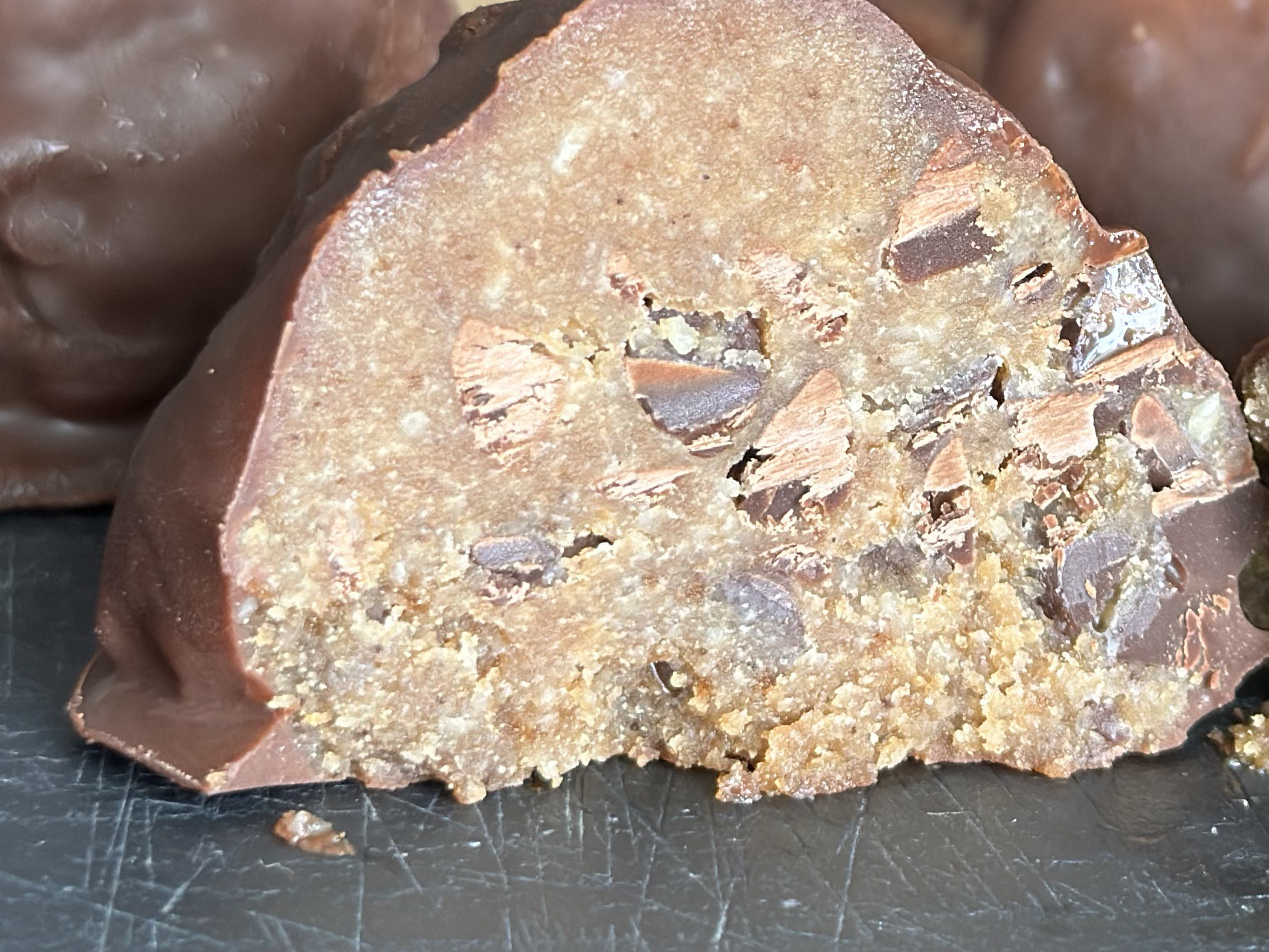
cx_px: 1107
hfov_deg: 17.8
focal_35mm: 109
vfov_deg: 13.6
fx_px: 3996
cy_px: 358
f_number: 1.78
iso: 125
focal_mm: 6.86
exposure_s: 1/60
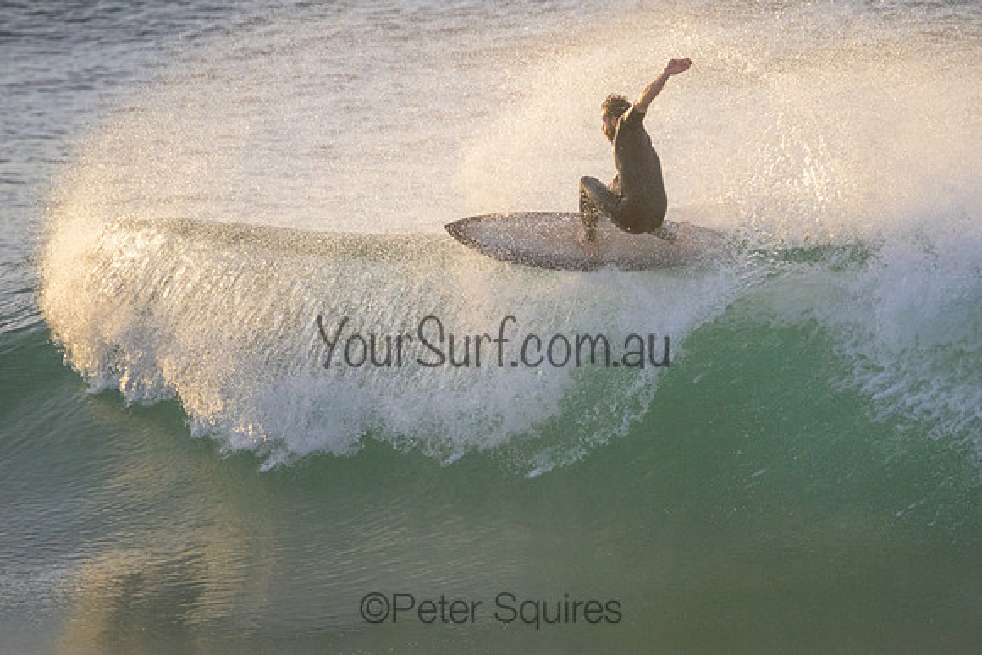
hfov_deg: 2.2
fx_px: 25489
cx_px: 571
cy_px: 293
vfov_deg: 1.5
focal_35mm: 934
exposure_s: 1/1600
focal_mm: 800
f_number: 11
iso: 3200
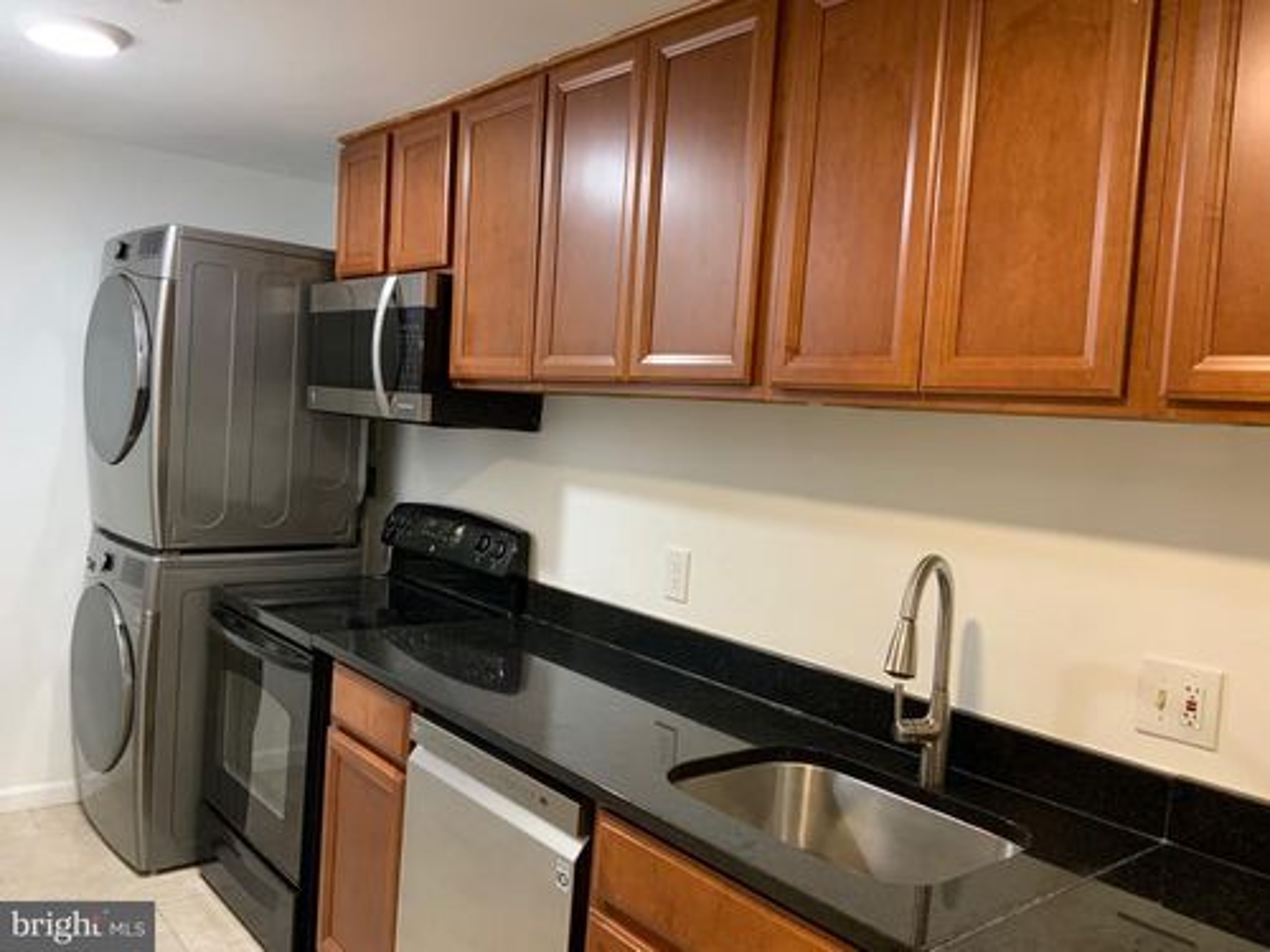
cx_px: 635
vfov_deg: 48.2
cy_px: 476
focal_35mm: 29
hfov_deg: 61.7
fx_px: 1064
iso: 125
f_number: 1.8
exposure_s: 1/60
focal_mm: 3
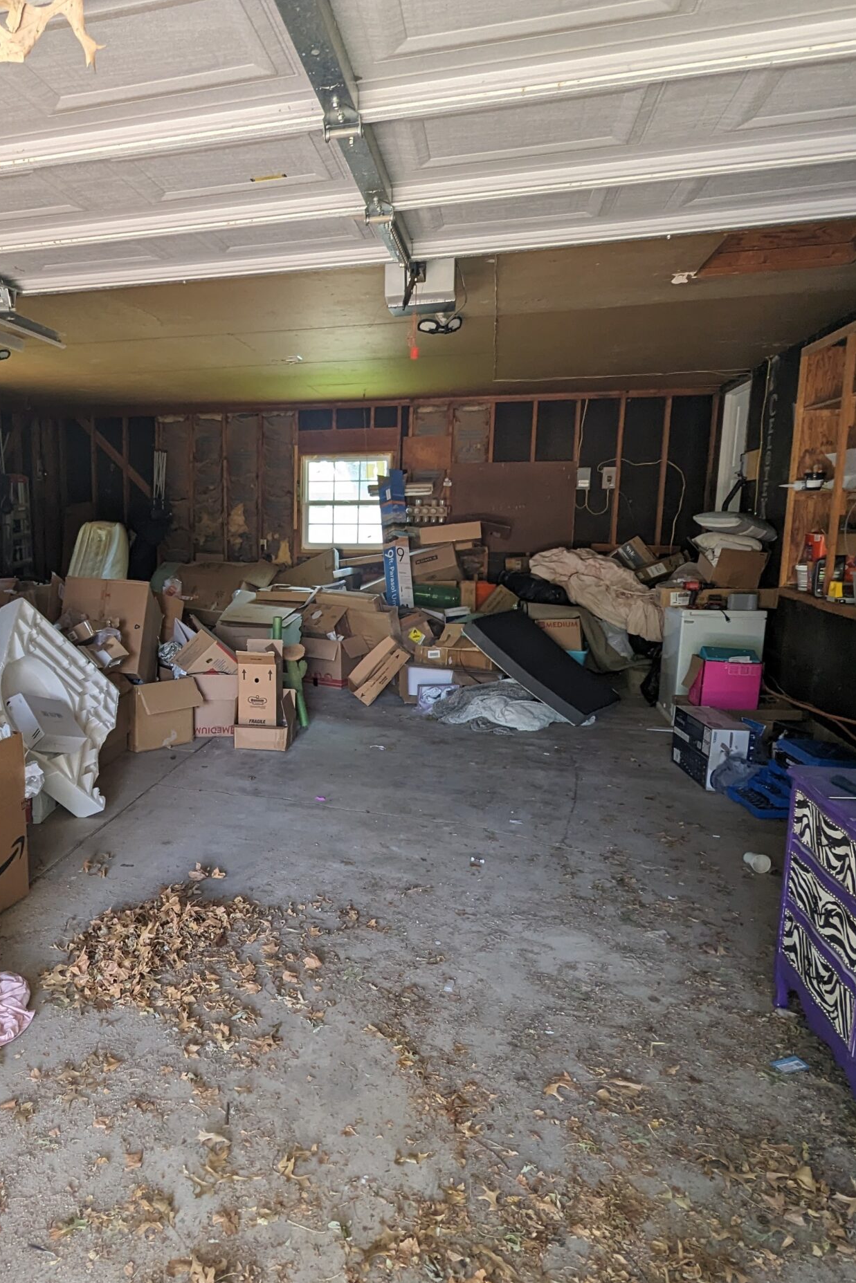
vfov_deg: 76.1
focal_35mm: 23
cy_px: 643
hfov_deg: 53.1
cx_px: 233
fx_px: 820
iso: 73
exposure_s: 1/30.9
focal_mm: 2.35
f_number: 2.2
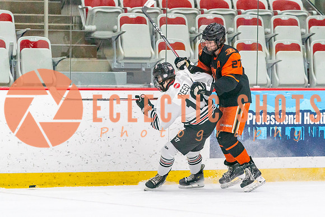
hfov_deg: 6.8
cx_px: 199
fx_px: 2718
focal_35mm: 301
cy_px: 125
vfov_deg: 4.6
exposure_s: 1/1250
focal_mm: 200
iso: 3200
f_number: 2.8
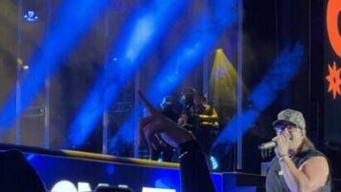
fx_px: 995
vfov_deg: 11.0
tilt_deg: +4.6
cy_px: 157
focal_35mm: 110
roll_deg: -0.4
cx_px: 271
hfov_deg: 19.3
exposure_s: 1/40
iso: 800
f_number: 2
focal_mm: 6
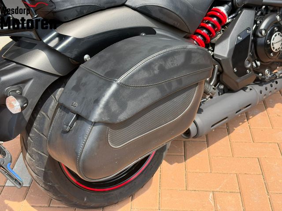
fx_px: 391
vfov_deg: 30.3
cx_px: 141
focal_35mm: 48
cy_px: 106
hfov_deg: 39.7
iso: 80
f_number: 1.78
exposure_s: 1/1883
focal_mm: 6.76
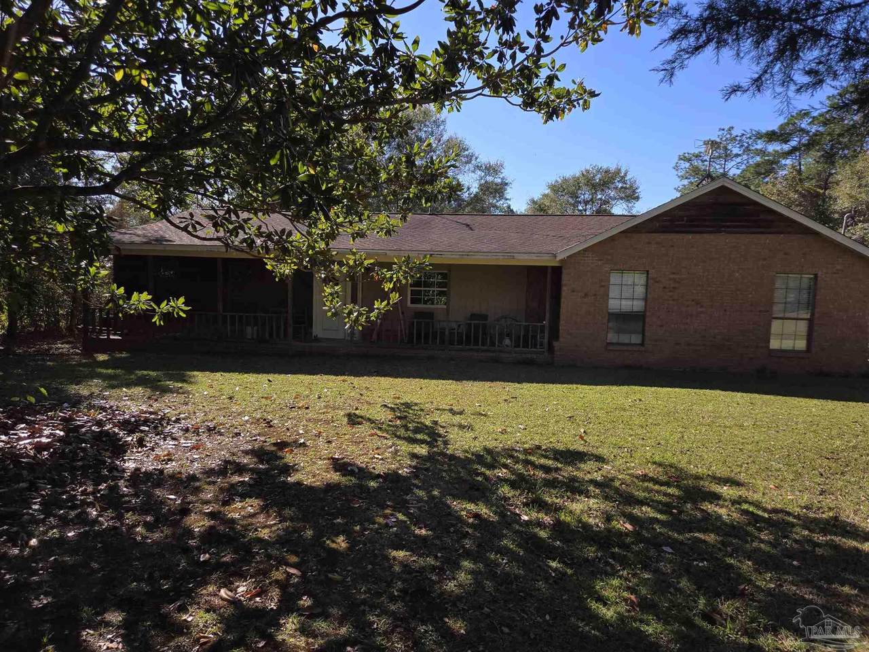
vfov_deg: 58.9
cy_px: 326
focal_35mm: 23
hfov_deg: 73.9
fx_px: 577
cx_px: 434
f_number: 1.8
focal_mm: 5.4
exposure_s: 1/1016
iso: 25
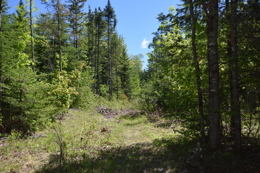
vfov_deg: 36.9
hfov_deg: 53.1
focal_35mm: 36
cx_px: 130
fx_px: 260
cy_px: 86
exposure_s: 1/160
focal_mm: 24
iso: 100
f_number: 6.3
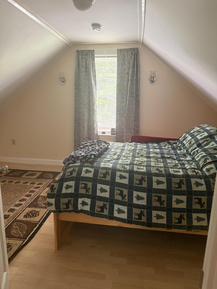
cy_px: 144
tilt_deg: -9.4
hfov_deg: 56.8
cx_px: 108
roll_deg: -1.1
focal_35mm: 24
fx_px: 201
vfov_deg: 71.6
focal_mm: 6.76
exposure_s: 1/60
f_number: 1.78
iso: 640
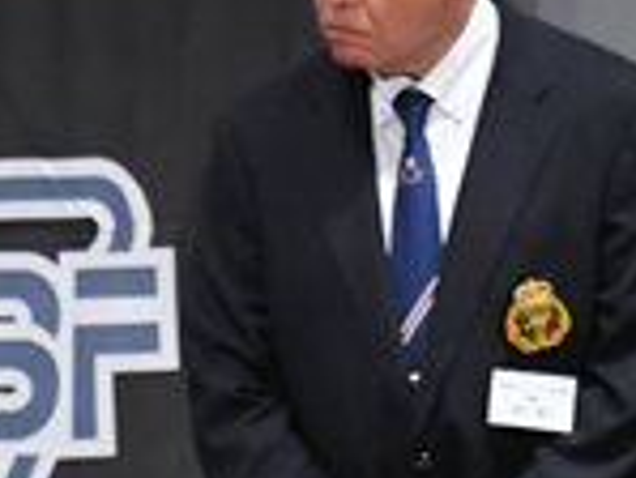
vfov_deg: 1.7
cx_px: -502
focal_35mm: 869
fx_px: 15979
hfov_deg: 2.3
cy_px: 508
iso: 5000
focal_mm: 116
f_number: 5.6
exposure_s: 1/400
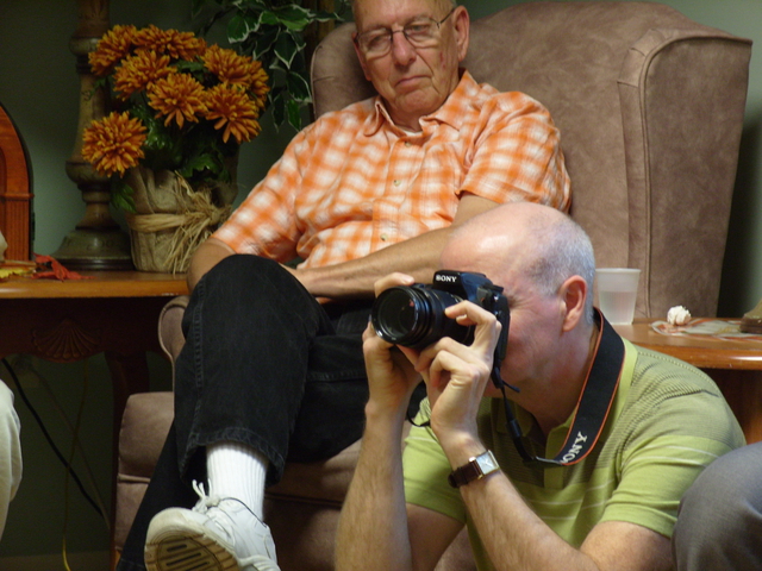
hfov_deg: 11.3
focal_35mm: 175
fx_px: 3852
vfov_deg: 8.5
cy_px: 286
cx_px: 381
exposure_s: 1/10
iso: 200
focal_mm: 39
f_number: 4.5
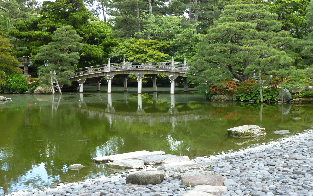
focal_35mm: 51
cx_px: 157
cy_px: 92
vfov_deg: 25.3
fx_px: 435
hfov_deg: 39.6
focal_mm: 7.9
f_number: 3.8
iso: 80
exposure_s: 1/80
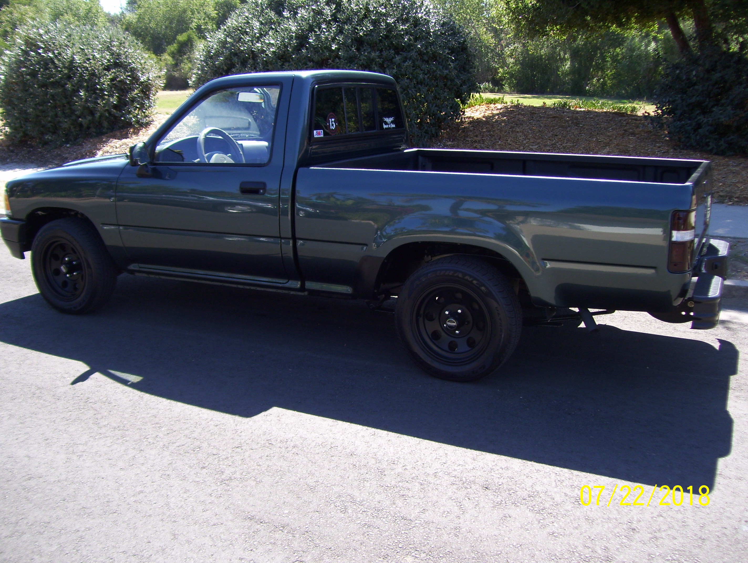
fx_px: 779
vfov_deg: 39.7
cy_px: 282
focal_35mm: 36
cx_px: 374
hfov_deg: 51.3
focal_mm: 6
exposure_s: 1/250
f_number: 2.7
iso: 80
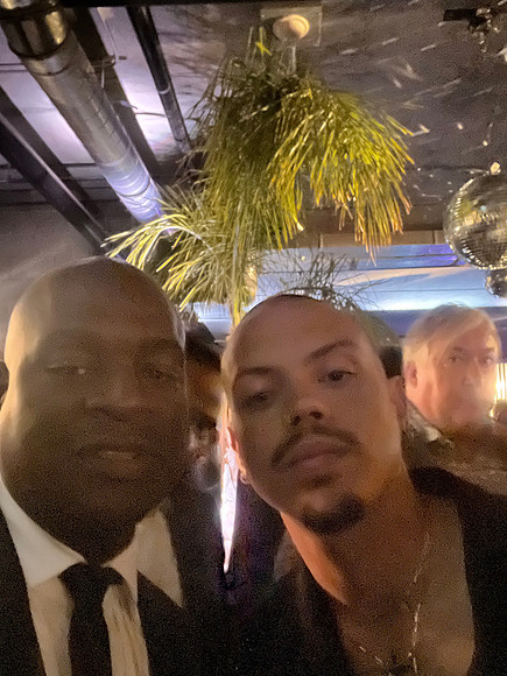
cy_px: 338
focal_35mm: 30
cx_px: 254
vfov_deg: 60.0
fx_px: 586
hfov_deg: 46.8
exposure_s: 1/7
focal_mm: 2.71
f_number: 2.2
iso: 1600
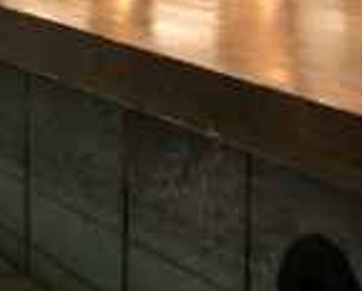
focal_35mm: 159
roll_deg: -1.3
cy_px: -140
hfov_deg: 11.9
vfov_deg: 9.5
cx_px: -33
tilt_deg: -2.3
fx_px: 1708
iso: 100
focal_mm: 3.99
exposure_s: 1/15
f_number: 1.8
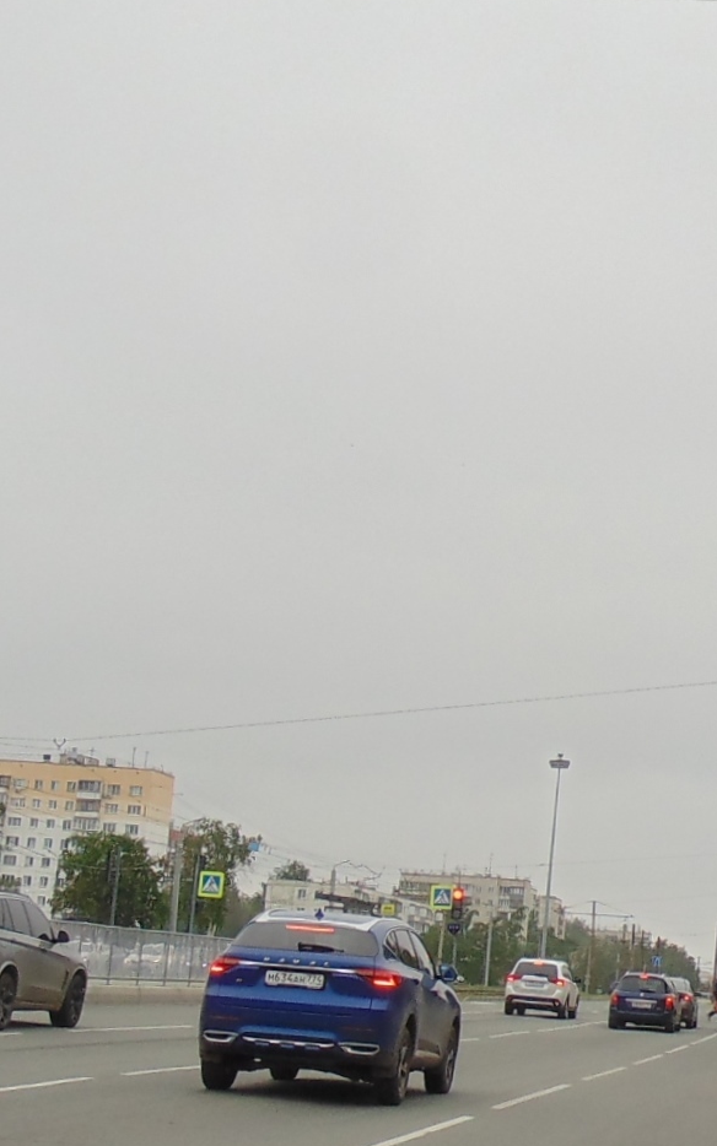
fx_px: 2000
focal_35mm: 64
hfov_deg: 19.4
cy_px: 472
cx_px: 793
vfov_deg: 31.9
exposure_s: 1/320
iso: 80
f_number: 3.1
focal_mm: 4.5
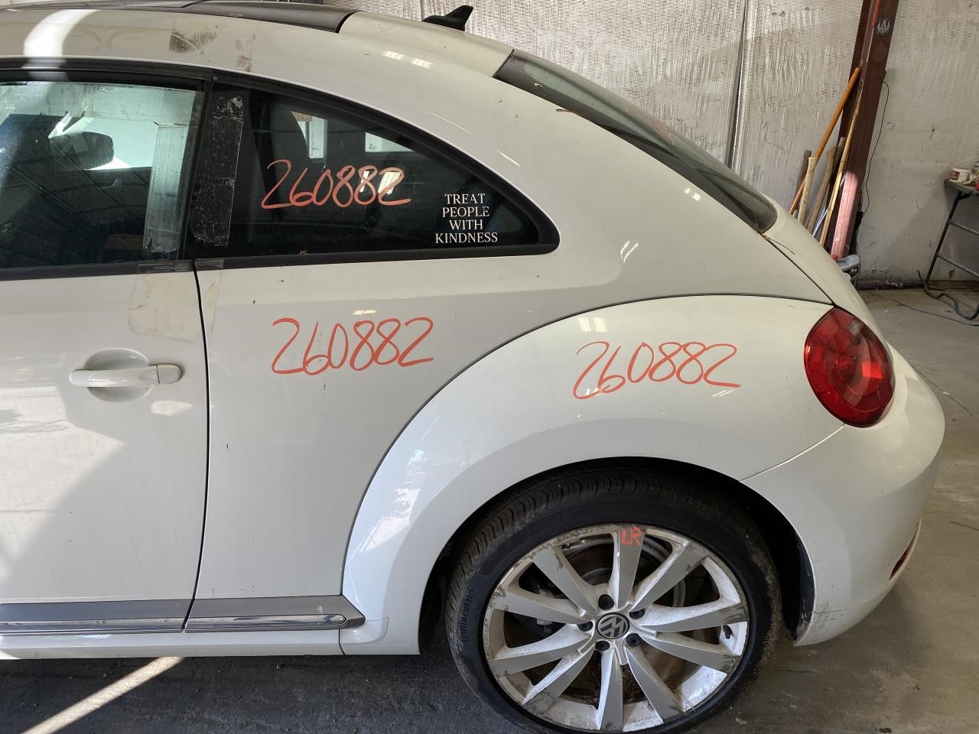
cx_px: 490
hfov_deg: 67.3
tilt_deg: -24.9
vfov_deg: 53.1
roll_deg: -0.6
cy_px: 367
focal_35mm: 26
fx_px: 735
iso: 64
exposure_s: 1/122
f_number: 1.8
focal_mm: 4.25
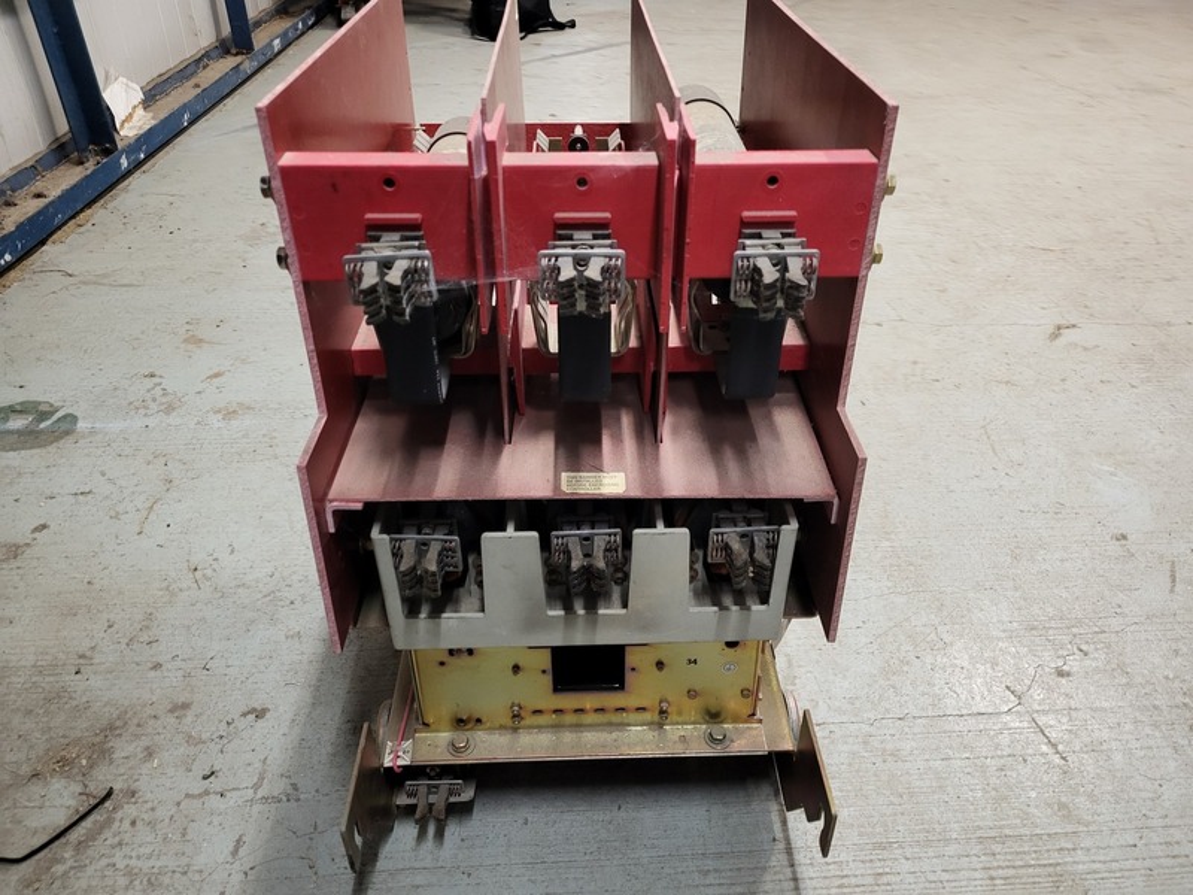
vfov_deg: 53.1
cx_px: 596
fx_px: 896
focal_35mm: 26
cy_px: 448
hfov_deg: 67.3
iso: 500
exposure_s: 1/40
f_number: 1.8
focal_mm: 5.4
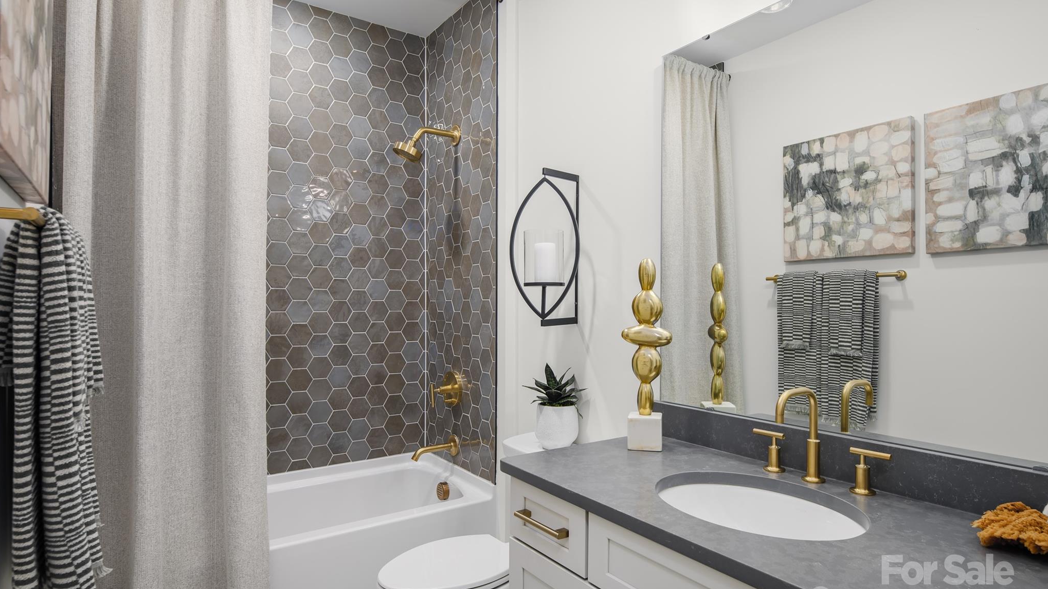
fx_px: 556
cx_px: 525
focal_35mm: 20
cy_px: 301
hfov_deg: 86.6
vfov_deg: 55.9
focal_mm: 19
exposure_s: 1/200
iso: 160
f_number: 9
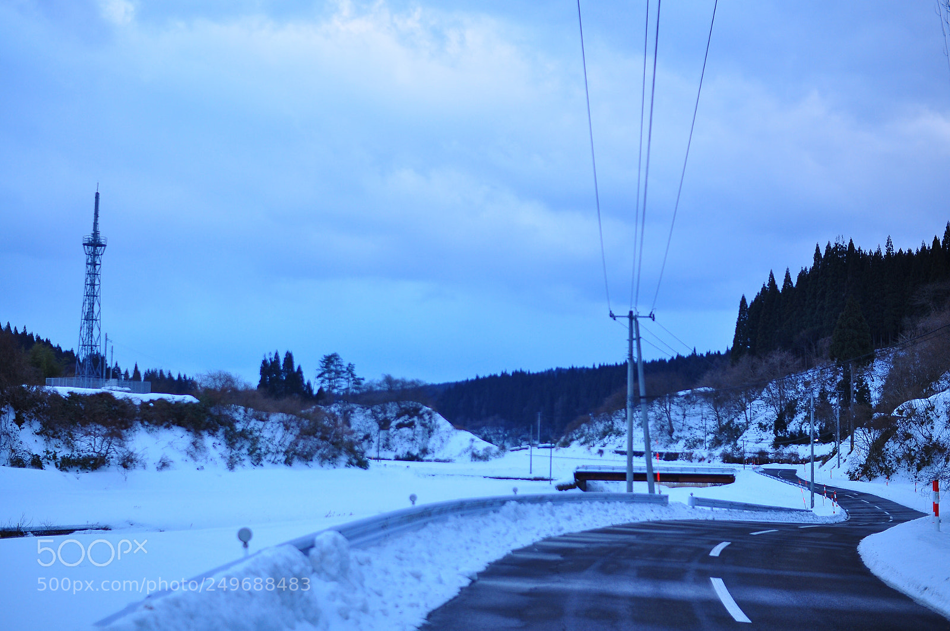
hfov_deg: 43.6
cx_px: 475
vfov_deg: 29.8
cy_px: 316
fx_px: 1186
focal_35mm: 45
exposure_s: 1/250
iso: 200
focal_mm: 30
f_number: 2
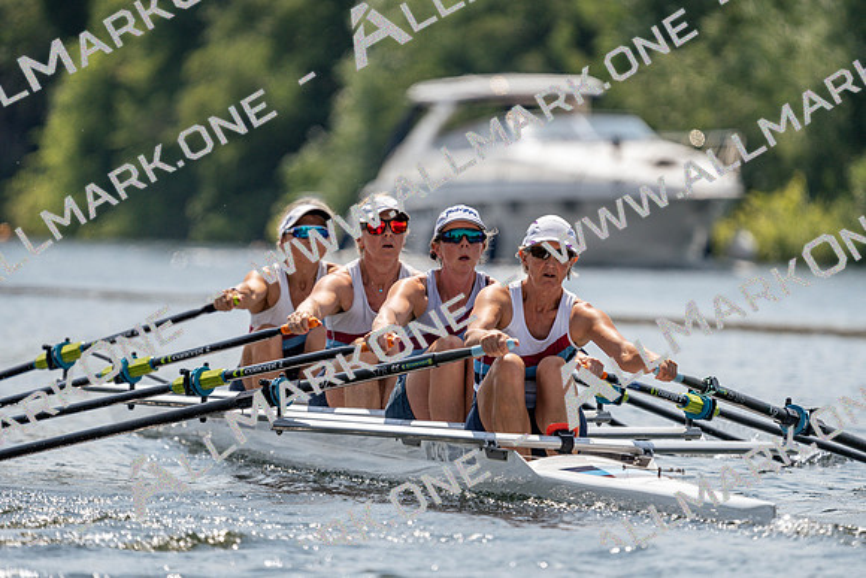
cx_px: 433
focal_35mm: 444
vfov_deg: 3.1
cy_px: 289
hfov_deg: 4.6
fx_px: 10683
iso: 160
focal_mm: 444
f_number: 6.3
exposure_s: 1/1600
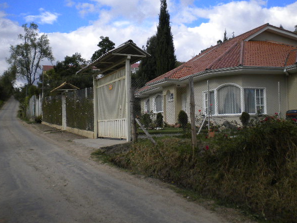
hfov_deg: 42.9
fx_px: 378
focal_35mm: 44
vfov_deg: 32.9
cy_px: 110
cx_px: 138
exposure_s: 1/575
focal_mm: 7.4
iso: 113
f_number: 4.9
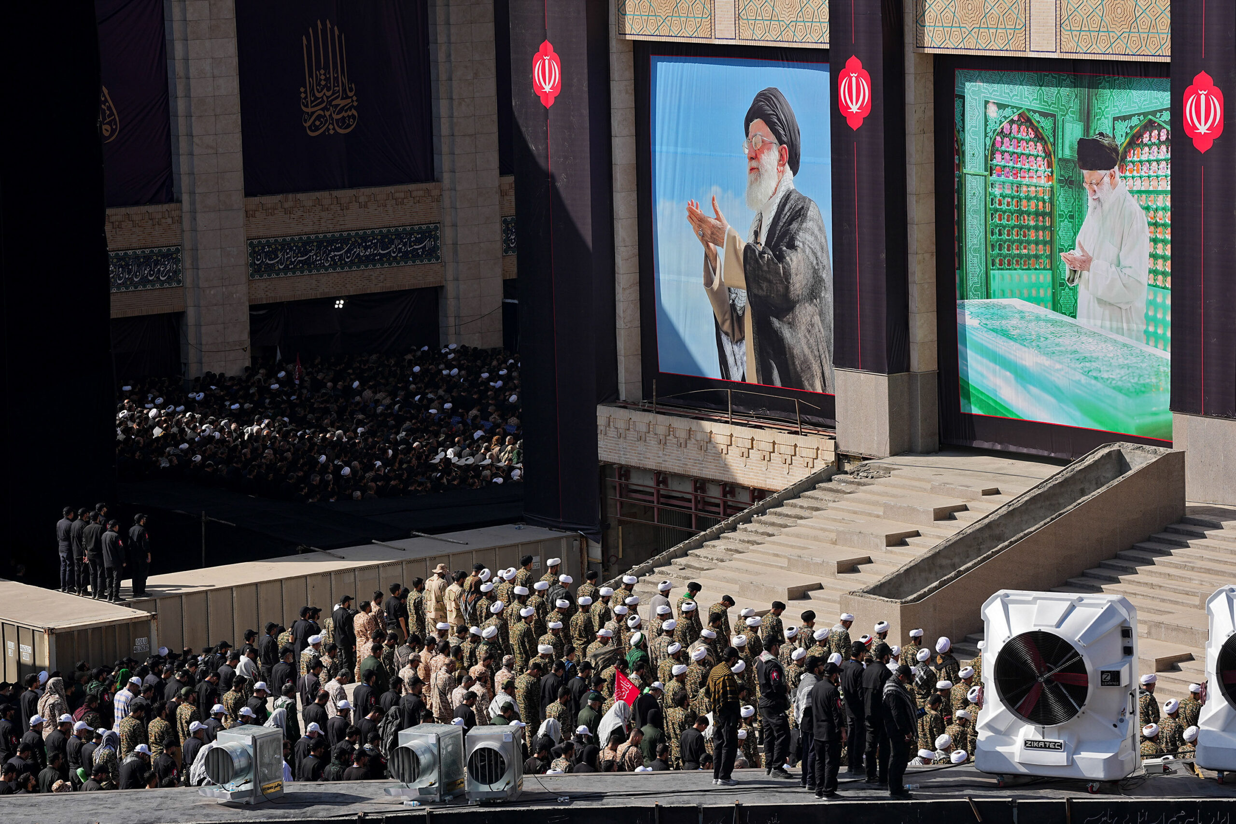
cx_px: 618
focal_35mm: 142
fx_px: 4875
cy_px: 412
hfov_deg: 14.4
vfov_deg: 9.7
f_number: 5.6
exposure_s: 1/500
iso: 100
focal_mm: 142
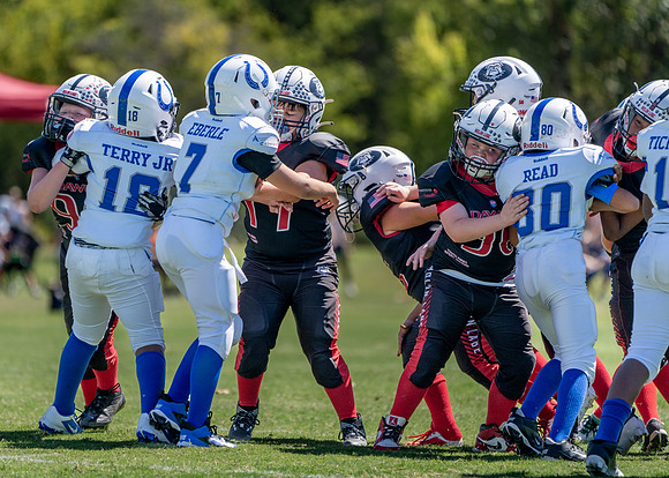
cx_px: 263
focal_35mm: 478
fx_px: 9083
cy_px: 264
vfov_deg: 3.0
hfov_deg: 4.2
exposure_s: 1/1600
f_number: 5.6
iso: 400
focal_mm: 400
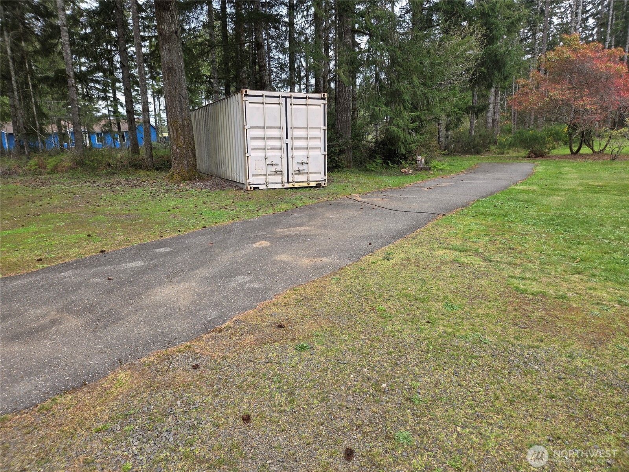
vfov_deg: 58.9
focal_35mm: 23
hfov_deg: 73.9
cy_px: 236
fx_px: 418
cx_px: 314
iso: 80
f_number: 1.8
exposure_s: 1/857
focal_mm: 5.4
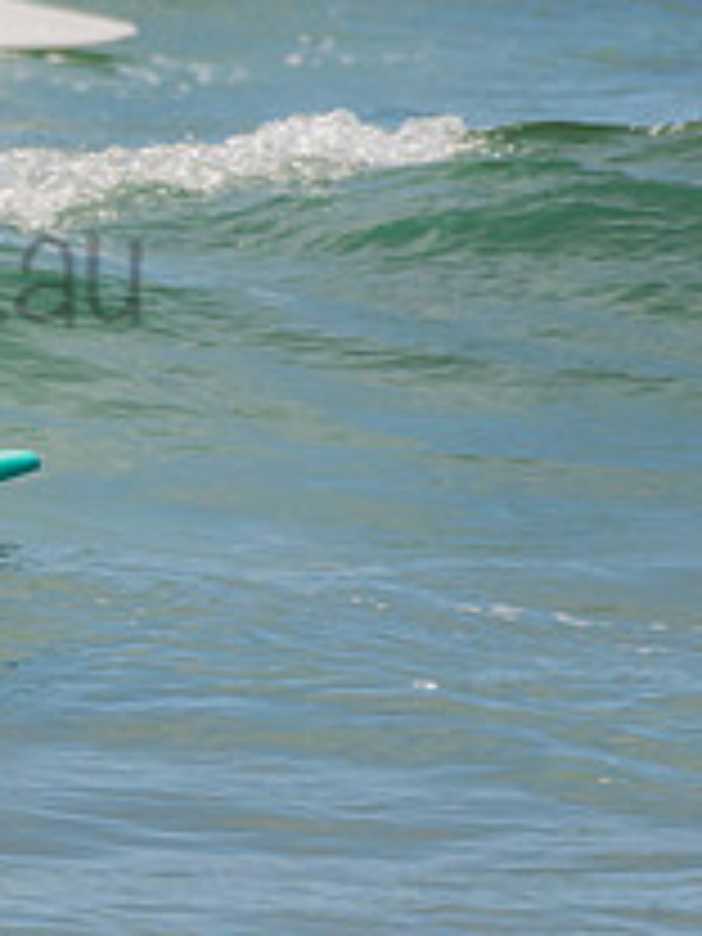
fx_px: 44507
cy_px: 227
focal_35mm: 1646
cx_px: -596
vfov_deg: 1.2
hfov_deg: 0.9
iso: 140
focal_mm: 500
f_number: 5.6
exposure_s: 1/500
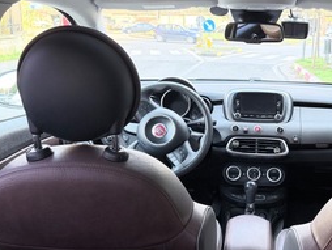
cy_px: 127
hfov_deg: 52.7
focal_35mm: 34
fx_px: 326
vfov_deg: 41.9
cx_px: 226
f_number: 1.78
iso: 200
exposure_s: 1/67
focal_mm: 6.76
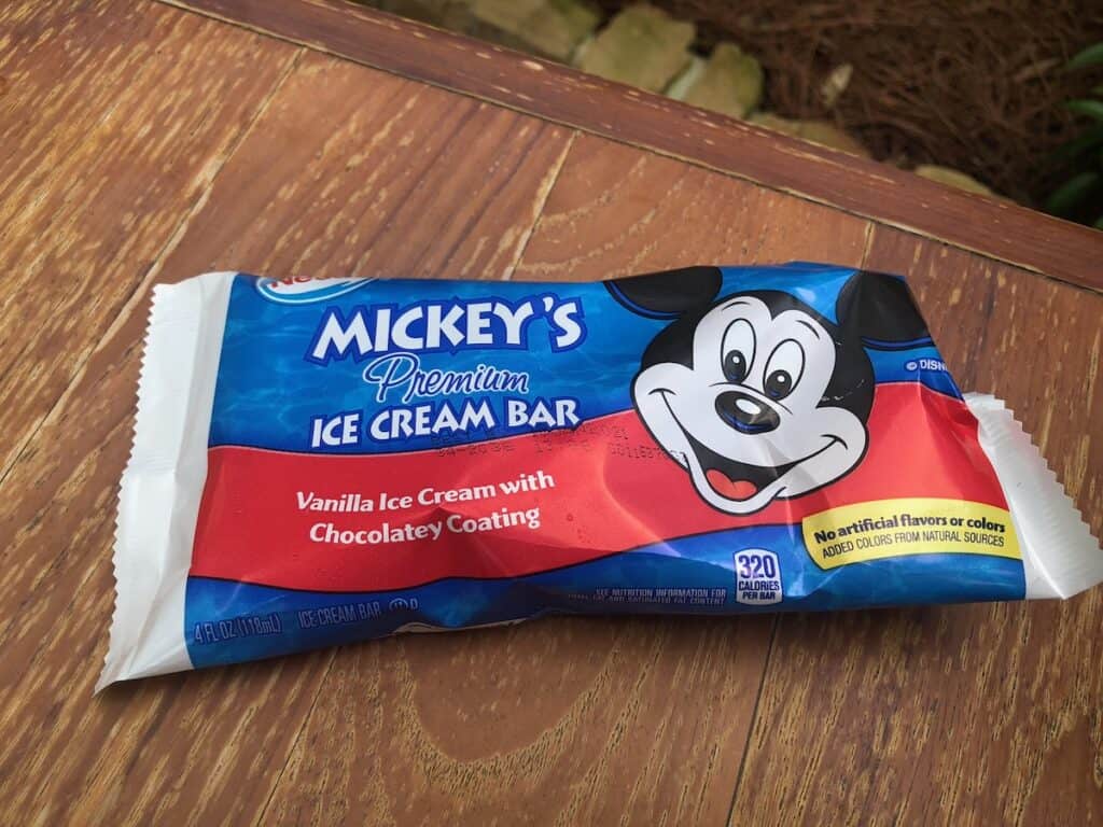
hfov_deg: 63.4
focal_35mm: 28
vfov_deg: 49.7
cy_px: 414
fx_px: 892
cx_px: 552
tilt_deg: -64.7
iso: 20
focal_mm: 3.99
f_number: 1.8
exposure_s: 1/558
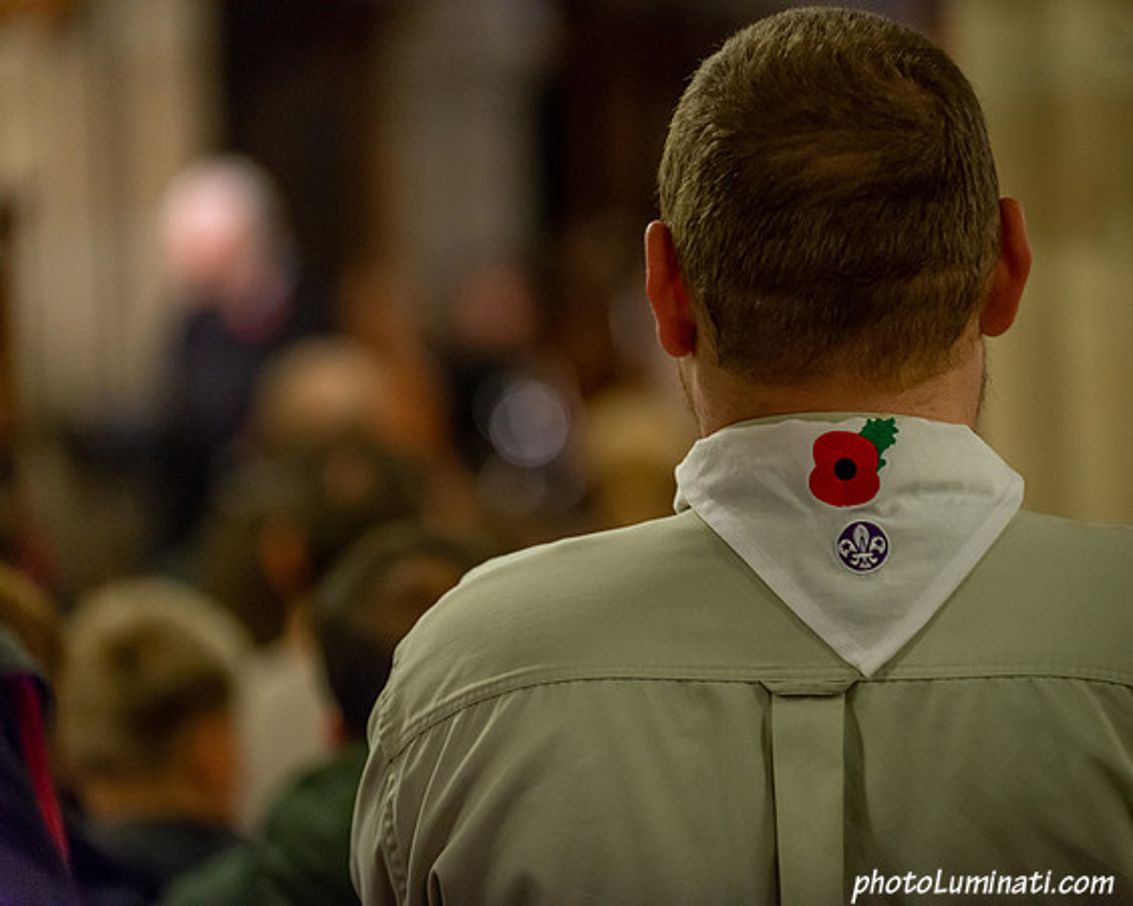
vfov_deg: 10.2
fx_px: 5093
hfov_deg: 12.7
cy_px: 453
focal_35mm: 152
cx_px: 664
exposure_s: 1/100
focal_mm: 135
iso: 2500
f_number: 2.8
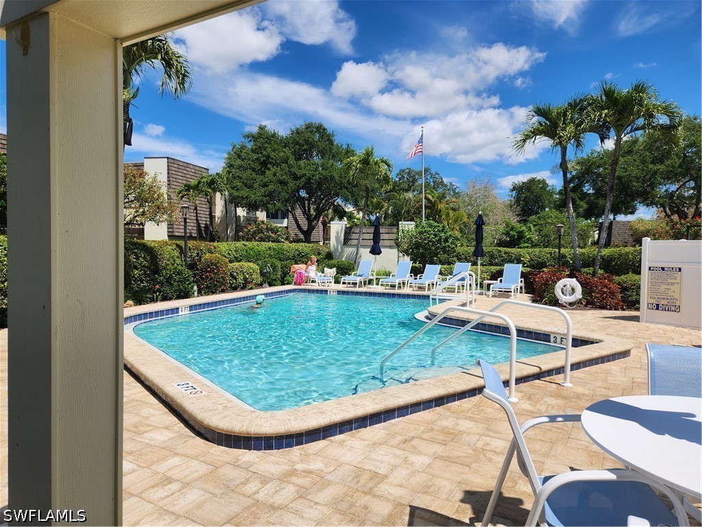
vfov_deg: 58.9
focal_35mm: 23
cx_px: 351
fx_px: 466
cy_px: 264
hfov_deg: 73.9
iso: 20
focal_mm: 5.4
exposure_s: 1/2657
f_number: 1.8
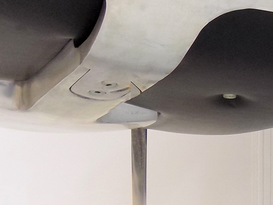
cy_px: 52
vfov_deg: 15.8
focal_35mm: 93
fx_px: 734
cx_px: 450
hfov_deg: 18.0
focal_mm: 4
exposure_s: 1/30
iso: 100
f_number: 3.1
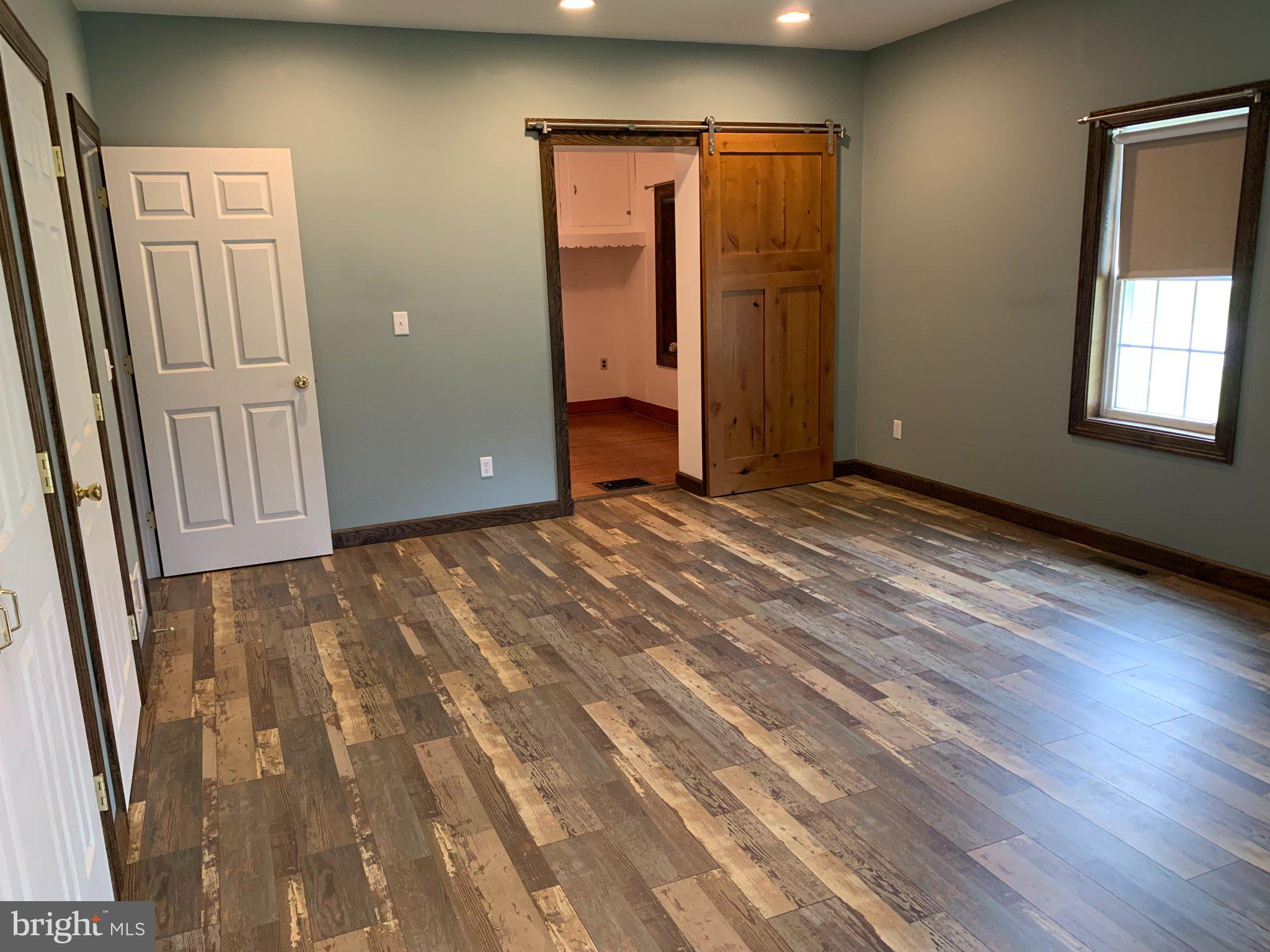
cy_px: 476
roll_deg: +1.5
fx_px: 954
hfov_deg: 67.3
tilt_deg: -12.9
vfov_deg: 53.1
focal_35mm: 26
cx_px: 635
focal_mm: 4.25
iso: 250
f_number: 1.8
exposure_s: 1/60
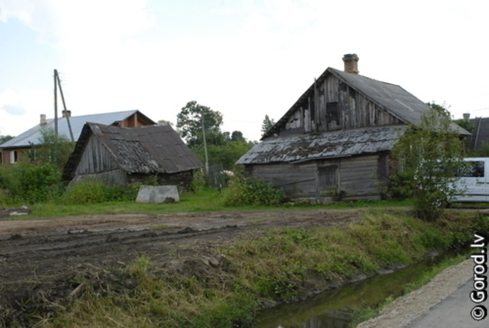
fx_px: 653
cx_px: 244
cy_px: 164
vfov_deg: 28.2
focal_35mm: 48
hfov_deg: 41.1
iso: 640
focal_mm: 32
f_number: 11
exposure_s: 1/125
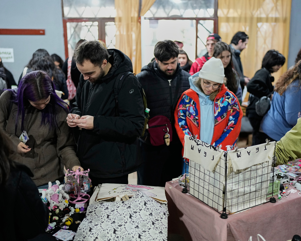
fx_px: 356
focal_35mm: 40
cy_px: 121
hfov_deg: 45.8
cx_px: 153
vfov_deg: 37.3
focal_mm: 35
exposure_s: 1/320
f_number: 1.4
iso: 1250
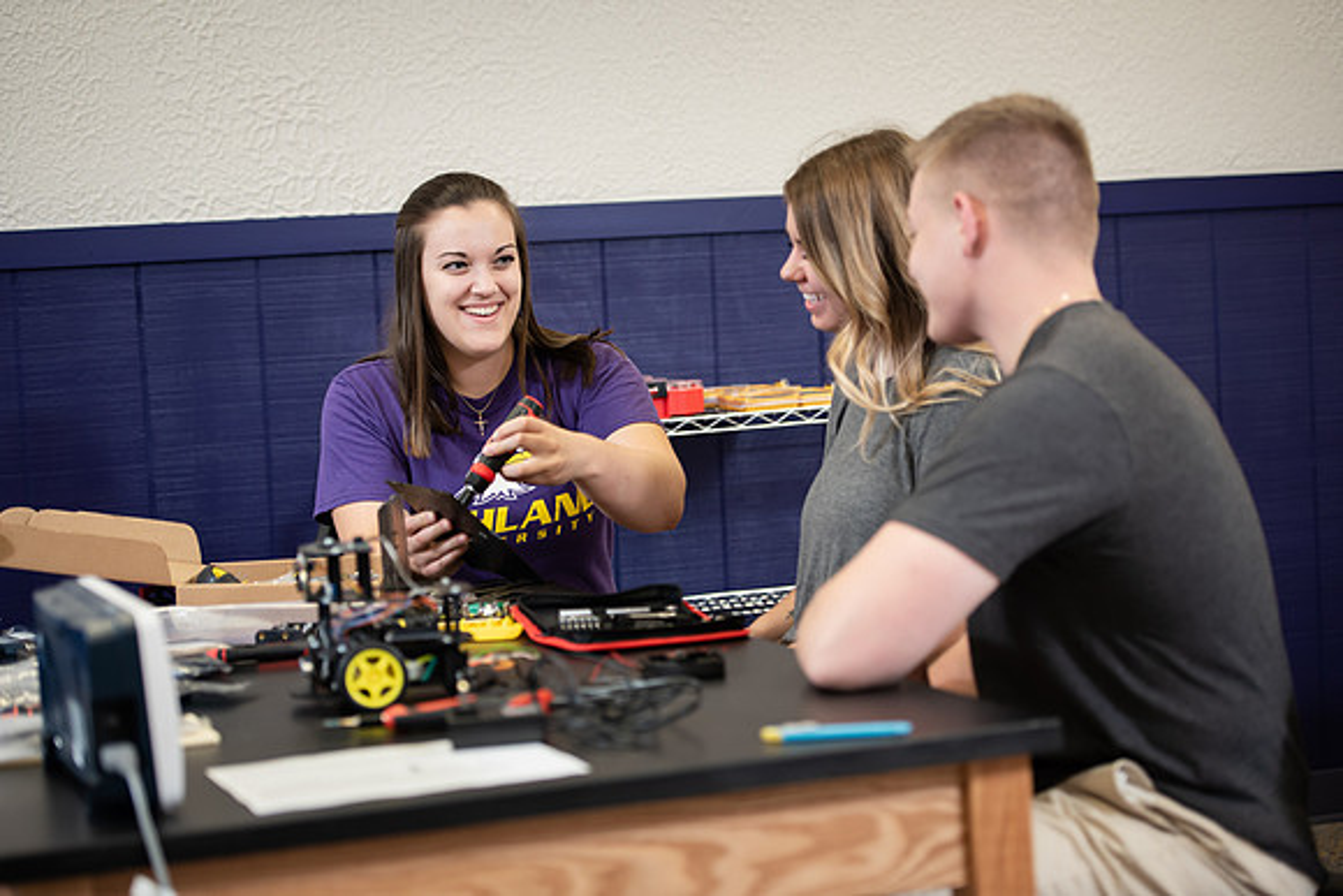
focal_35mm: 80
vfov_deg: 17.1
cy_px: 448
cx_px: 672
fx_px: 2985
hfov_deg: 25.4
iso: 640
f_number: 3.2
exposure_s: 1/200
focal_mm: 80
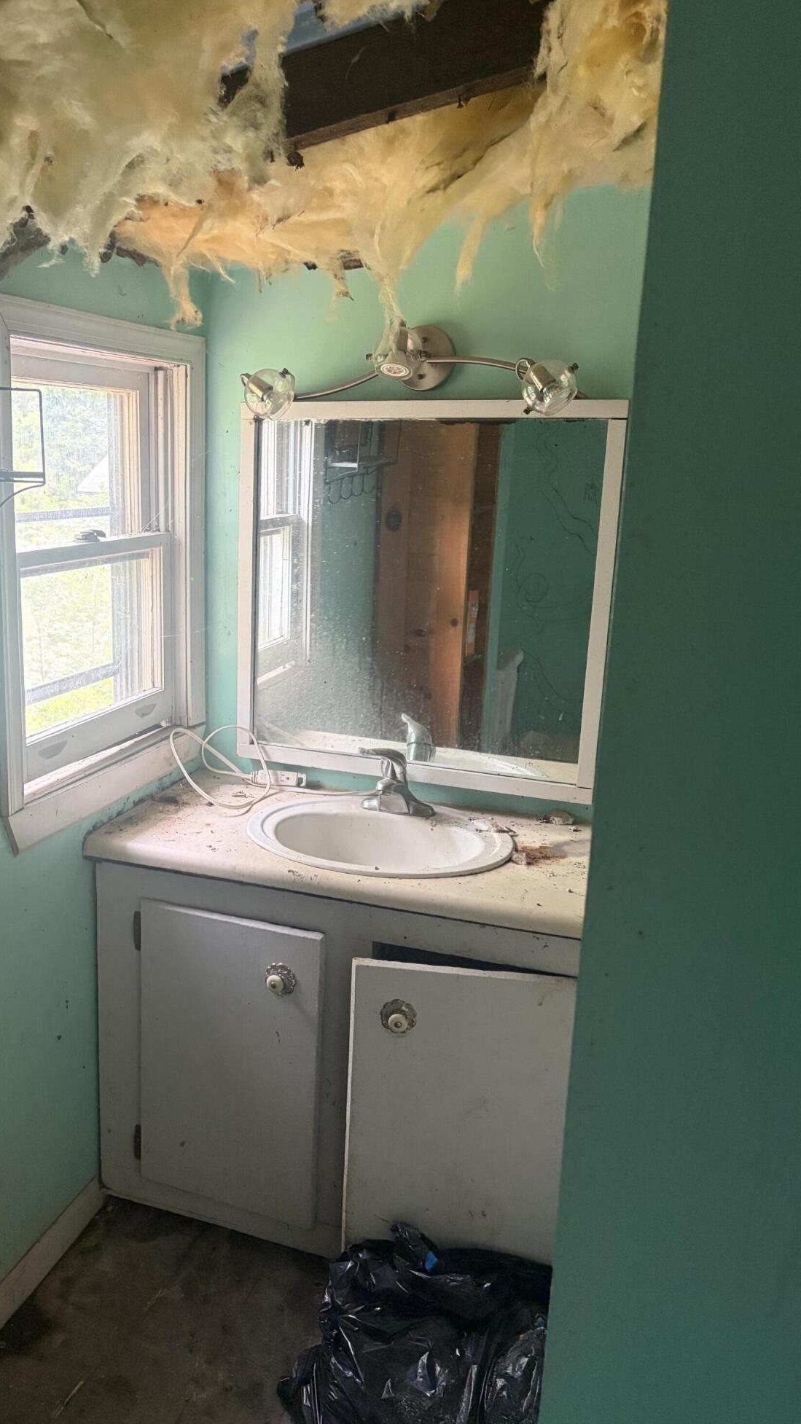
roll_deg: -0.5
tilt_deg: -11.6
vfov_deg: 66.1
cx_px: 263
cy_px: 718
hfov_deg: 39.7
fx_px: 1095
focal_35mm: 29
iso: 400
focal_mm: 5.96
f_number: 1.6
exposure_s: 1/60
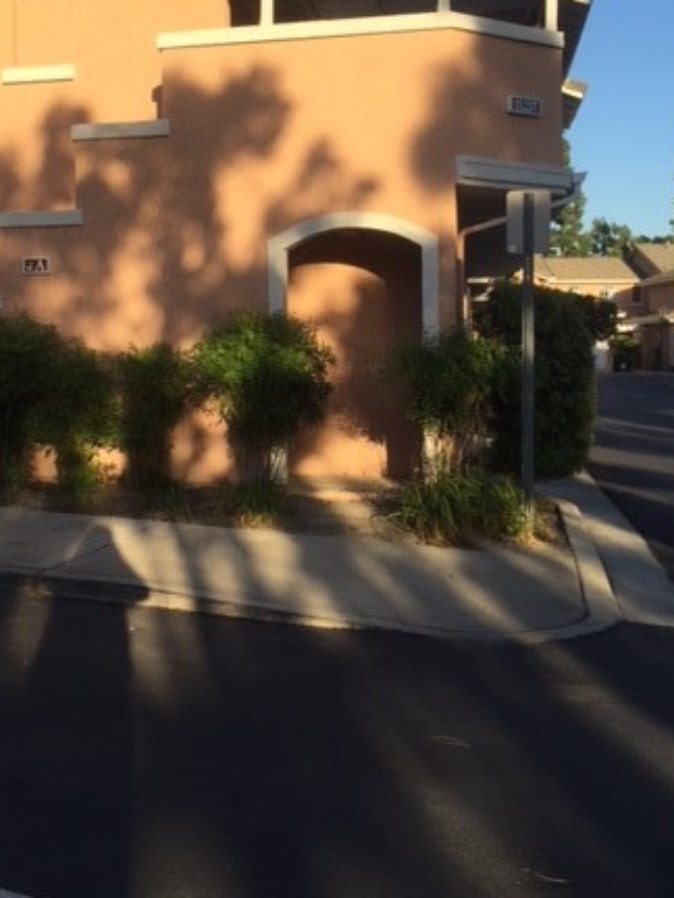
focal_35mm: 43
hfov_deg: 33.1
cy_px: 306
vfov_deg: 43.3
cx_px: 193
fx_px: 1116
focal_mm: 4.15
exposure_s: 1/1041
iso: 32
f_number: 2.2
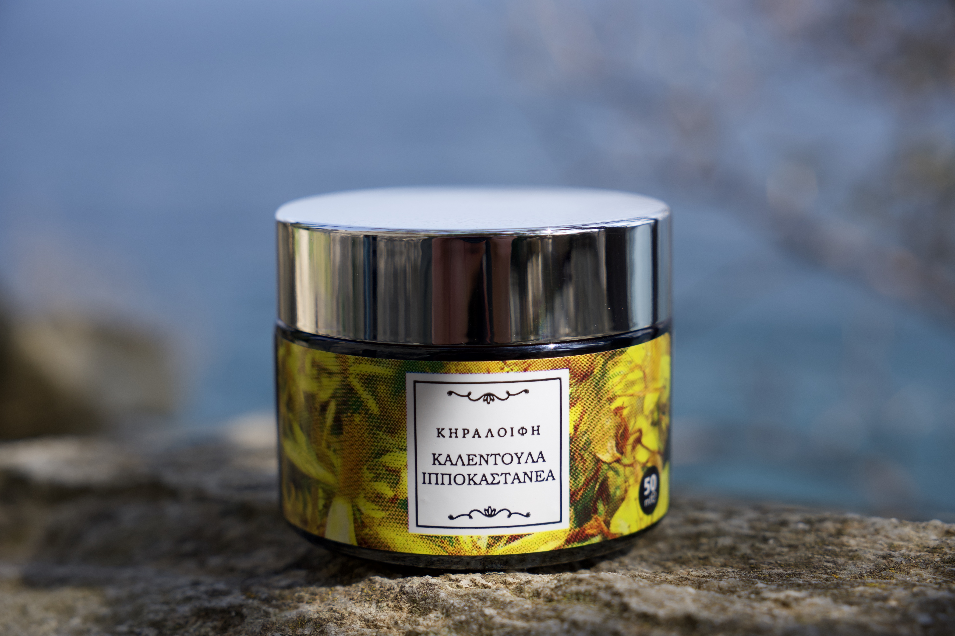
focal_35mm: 60
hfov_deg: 33.6
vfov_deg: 22.7
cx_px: 478
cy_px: 318
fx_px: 1584
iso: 100
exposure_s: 1/400
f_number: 5.6
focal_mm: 39.8
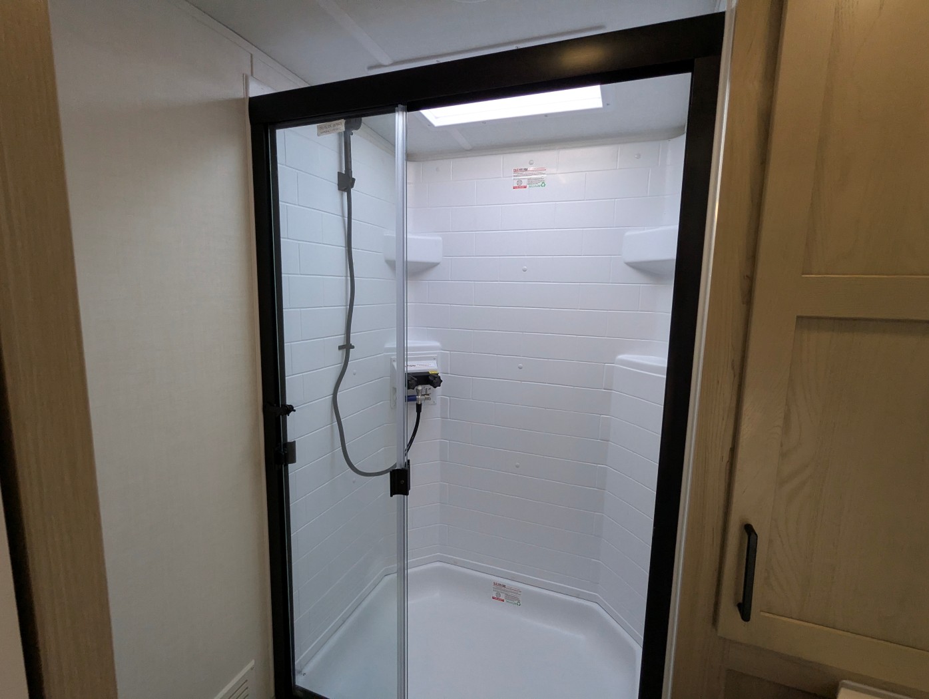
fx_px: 430
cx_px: 464
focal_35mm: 16
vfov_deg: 78.2
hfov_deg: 94.4
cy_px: 350
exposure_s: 1/316
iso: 112
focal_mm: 2.35
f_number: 2.2
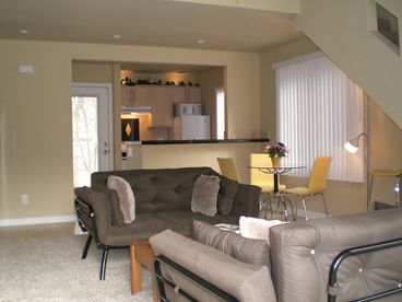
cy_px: 151
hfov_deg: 49.0
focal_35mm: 38
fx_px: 441
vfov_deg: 37.7
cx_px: 201
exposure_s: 1/100
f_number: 3.1
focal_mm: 6.3
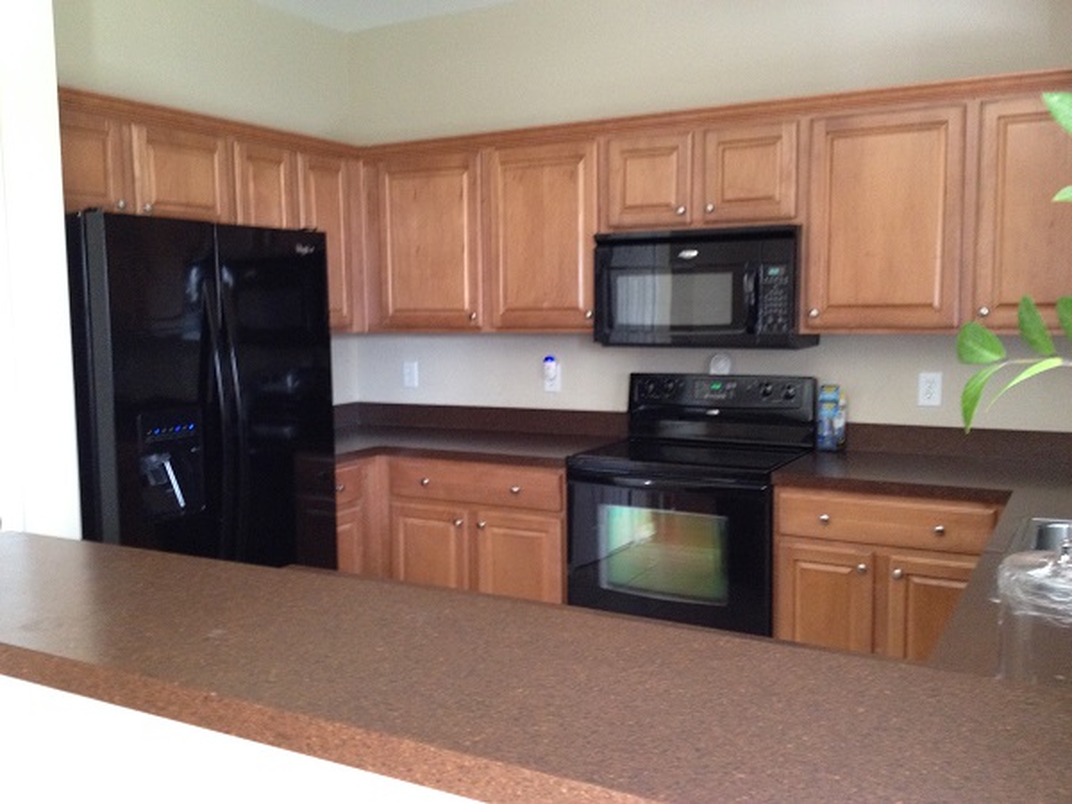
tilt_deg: -6.8
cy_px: 402
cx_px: 536
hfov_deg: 52.6
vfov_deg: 40.7
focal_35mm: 35
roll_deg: -0.2
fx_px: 1084
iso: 250
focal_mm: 4.28
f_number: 2.4
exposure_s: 1/20
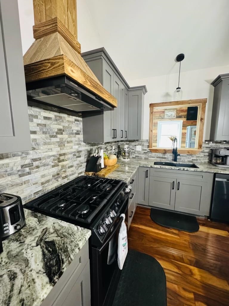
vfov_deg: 102.1
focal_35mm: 14
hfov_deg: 85.7
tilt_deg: -8.5
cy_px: 153
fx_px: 123
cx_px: 114
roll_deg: +0.7
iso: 1250
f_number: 2.2
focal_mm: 2.22
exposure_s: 1/60
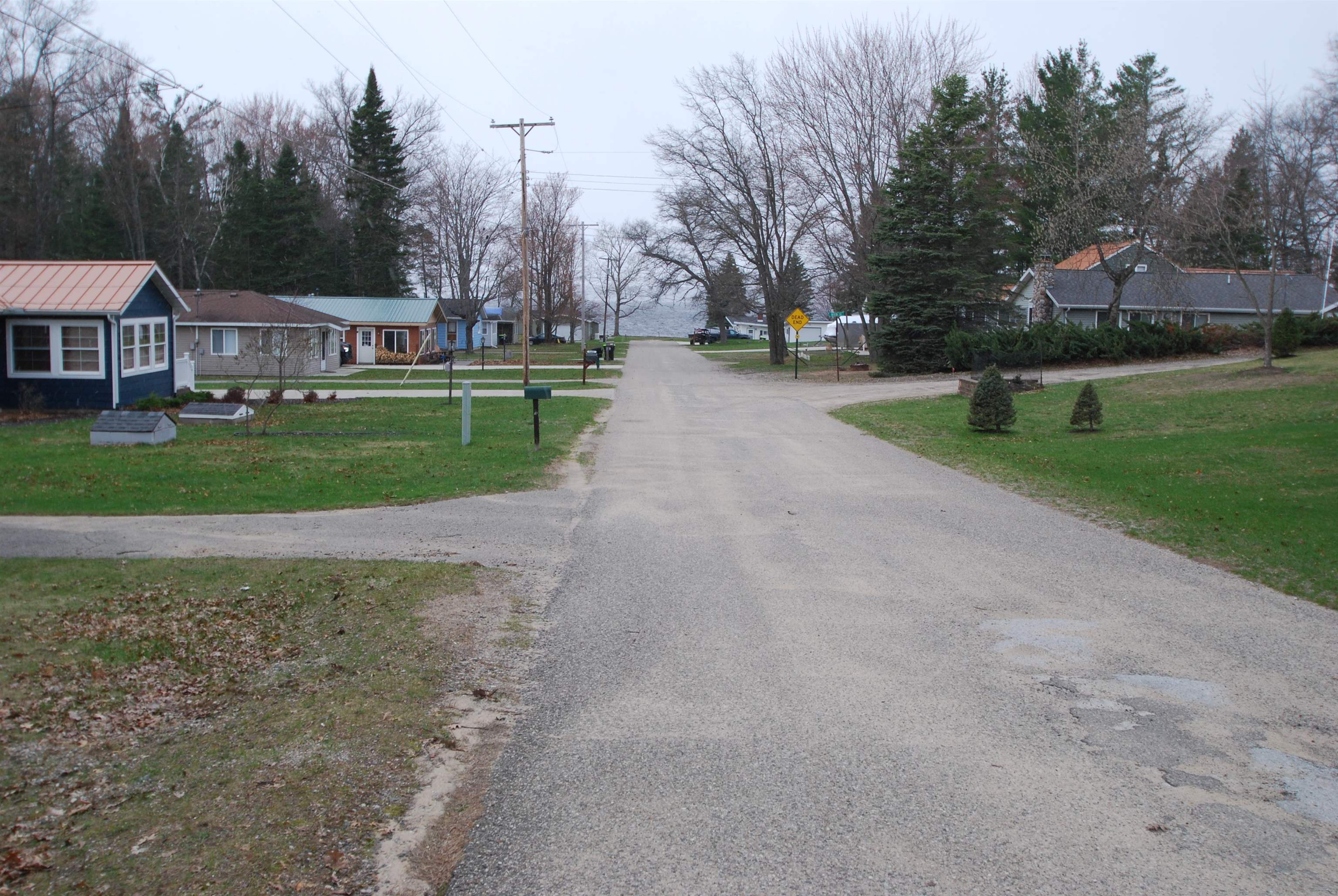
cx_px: 669
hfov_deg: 53.1
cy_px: 448
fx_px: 1340
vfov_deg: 37.0
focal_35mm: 36
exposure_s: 1/100
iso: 200
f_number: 5
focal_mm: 24
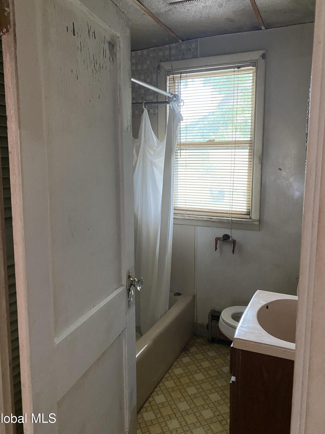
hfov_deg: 51.3
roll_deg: -1.1
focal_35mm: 27
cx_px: 158
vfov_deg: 65.3
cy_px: 214
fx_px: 338
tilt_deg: -6.9
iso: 500
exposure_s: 1/40
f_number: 1.8
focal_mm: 4.25
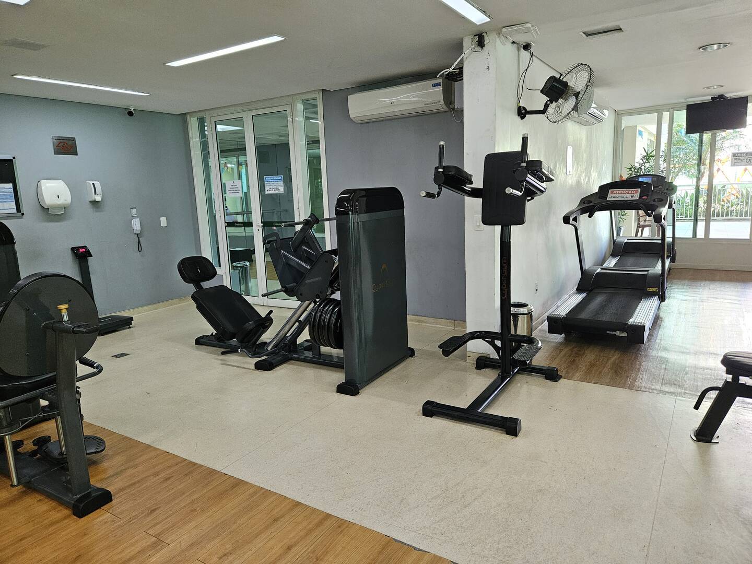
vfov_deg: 58.9
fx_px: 500
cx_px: 376
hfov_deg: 73.9
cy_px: 282
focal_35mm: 23
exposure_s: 1/120
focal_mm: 5.4
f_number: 1.8
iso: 500
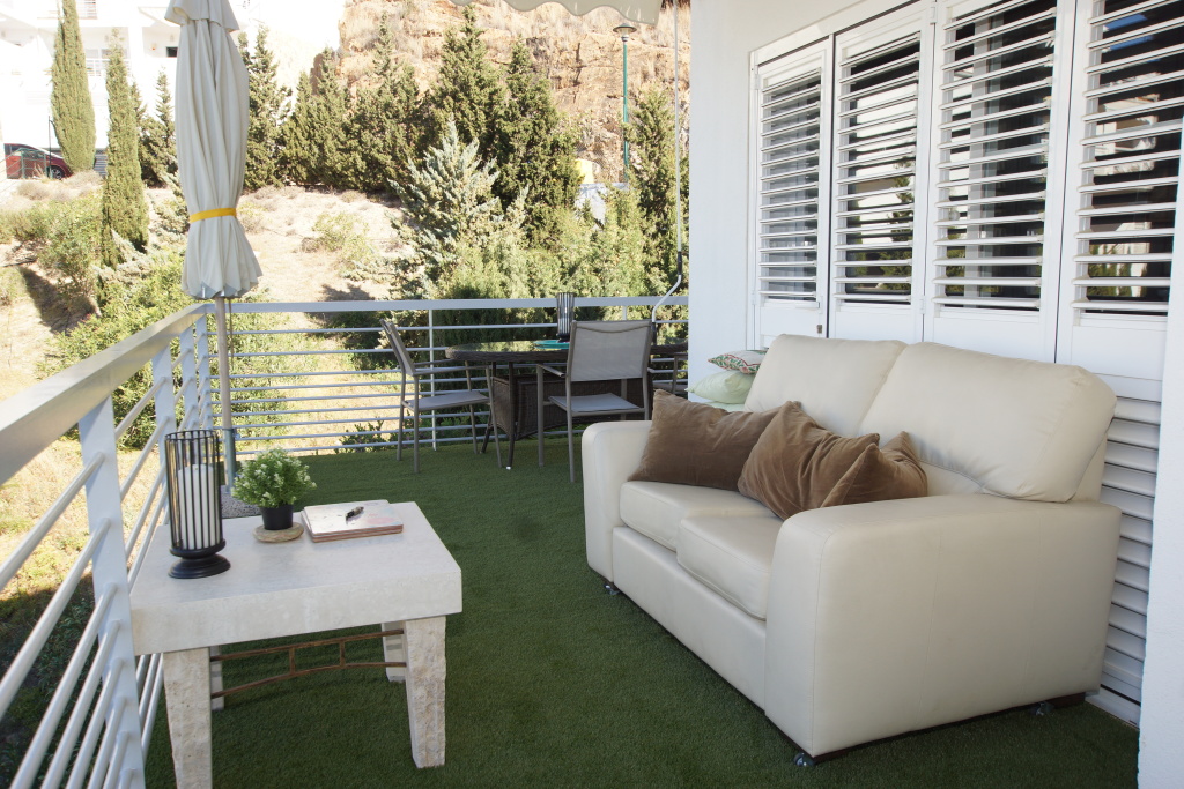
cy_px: 394
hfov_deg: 61.9
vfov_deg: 43.6
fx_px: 987
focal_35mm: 30
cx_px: 592
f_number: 7.1
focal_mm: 20
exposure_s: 1/125
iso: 100
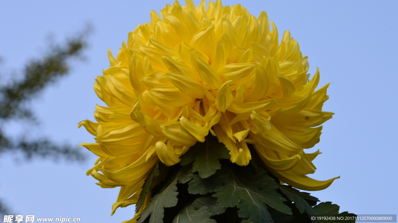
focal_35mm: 175
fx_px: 1846
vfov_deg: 6.9
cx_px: 199
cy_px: 92
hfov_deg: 12.3
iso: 800
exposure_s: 1/250
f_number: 16
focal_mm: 110
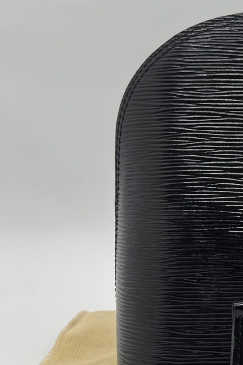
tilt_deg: -16.5
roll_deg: +0.3
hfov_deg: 15.0
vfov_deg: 24.7
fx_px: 830
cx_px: 399
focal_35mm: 82
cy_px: 232
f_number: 1.5
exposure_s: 1/165
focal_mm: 5.7
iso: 40
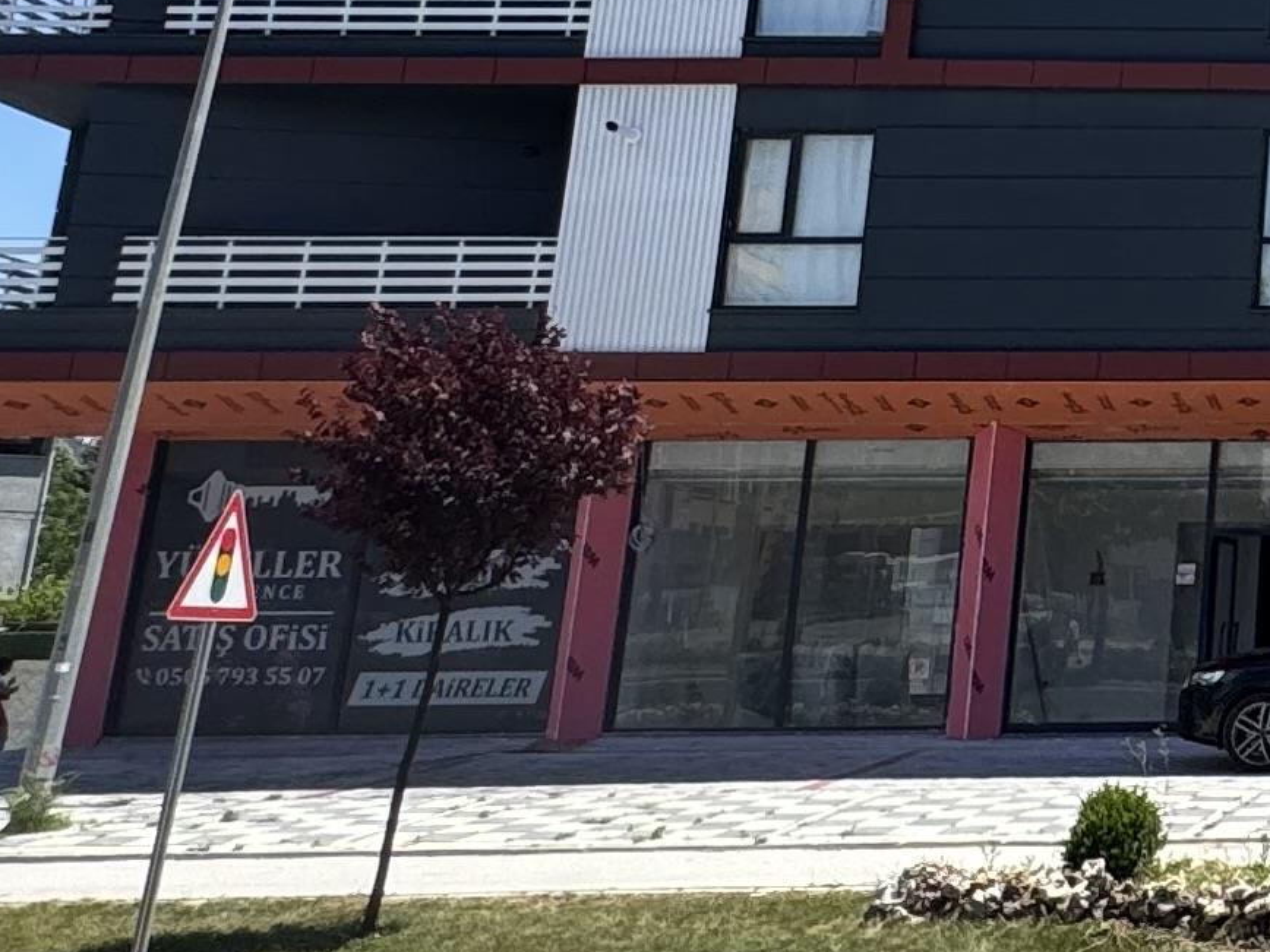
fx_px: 2385
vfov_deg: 21.6
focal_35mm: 65
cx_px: 1906
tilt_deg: +15.7
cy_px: -57
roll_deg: +0.8
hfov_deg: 23.7
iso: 50
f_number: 2.2
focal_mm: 2.22
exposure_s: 1/1078
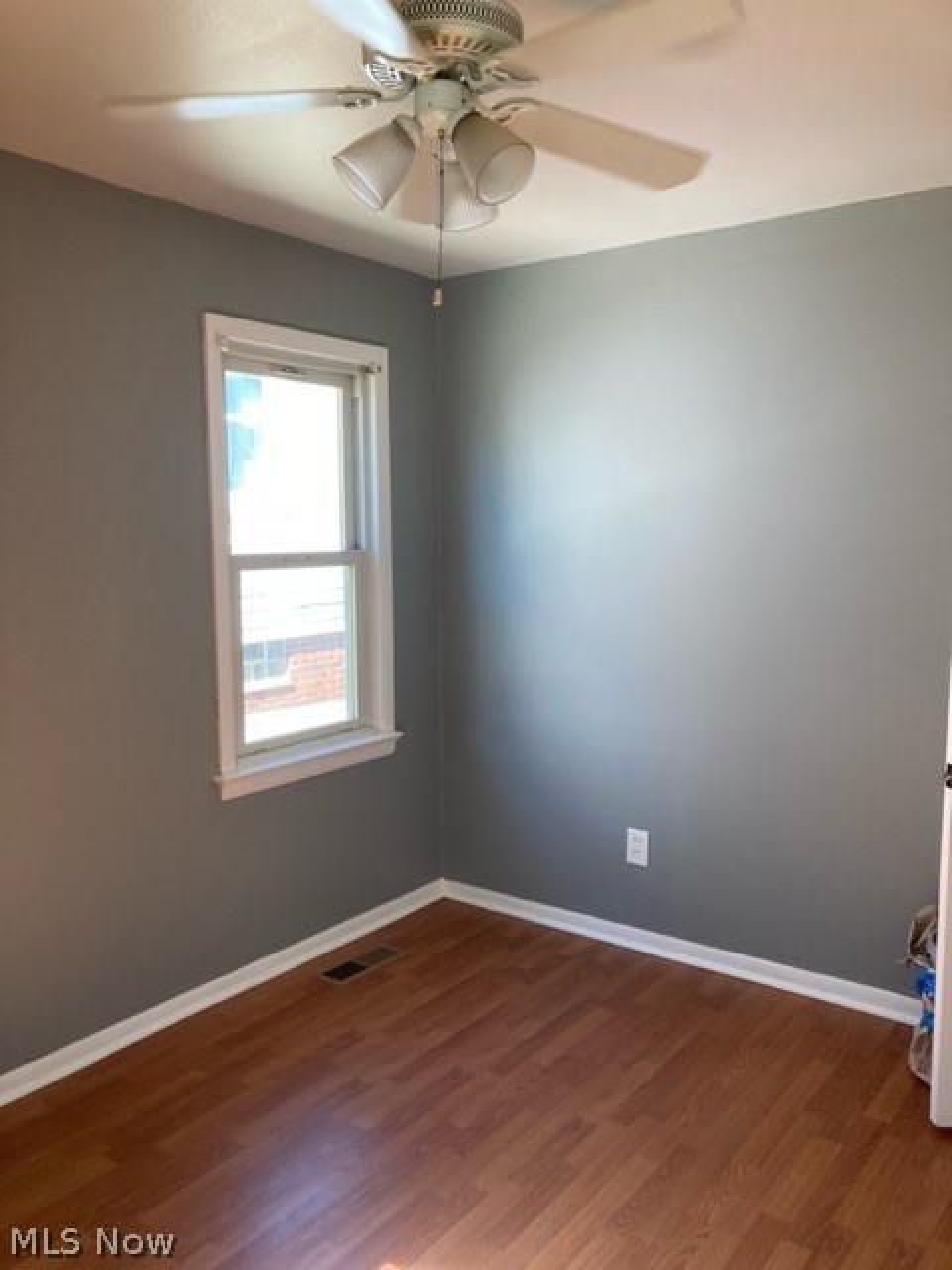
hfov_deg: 49.7
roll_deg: +1.5
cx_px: 476
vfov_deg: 63.4
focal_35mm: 28
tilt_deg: -6.1
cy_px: 635
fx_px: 1027
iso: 80
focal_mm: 3.99
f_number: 1.8
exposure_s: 1/111
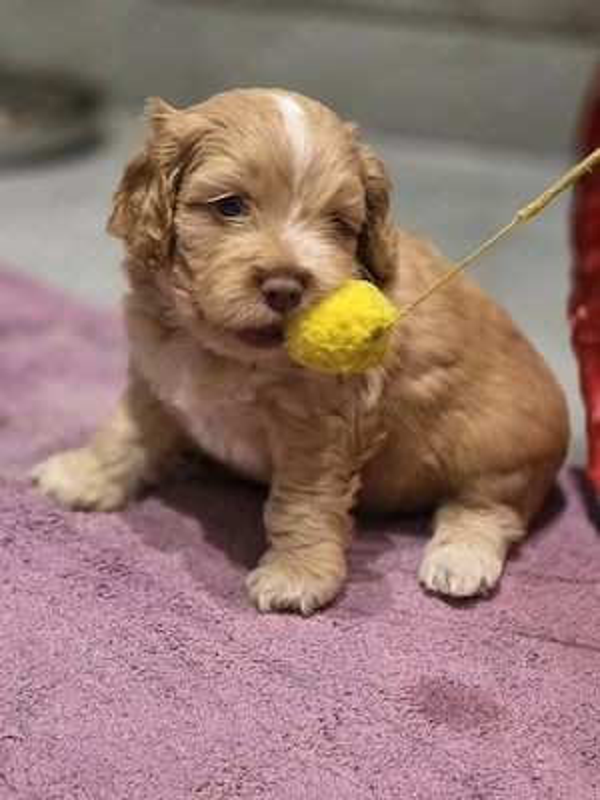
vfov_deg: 28.2
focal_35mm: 69
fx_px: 1595
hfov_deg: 21.3
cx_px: 300
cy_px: 400
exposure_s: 1/33.4
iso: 320
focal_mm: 7.9
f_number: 2.4
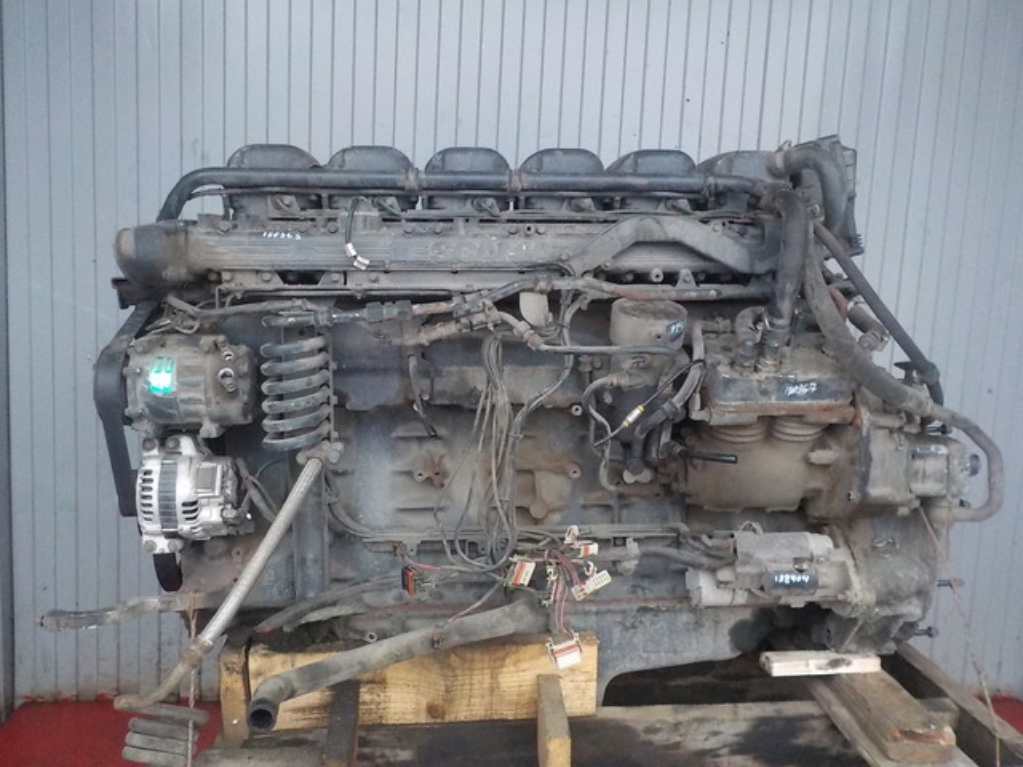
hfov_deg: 60.0
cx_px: 512
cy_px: 384
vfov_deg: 46.8
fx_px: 887
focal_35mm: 30
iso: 800
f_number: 3.3
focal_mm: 4.1
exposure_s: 1/60
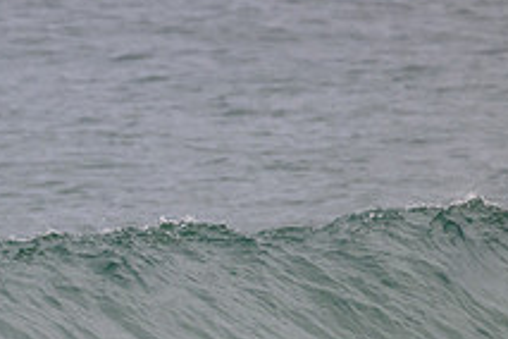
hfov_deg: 1.1
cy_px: 369
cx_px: -141
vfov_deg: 0.7
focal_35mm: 1852
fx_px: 26132
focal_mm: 680
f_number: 11
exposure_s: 1/1600
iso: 1600
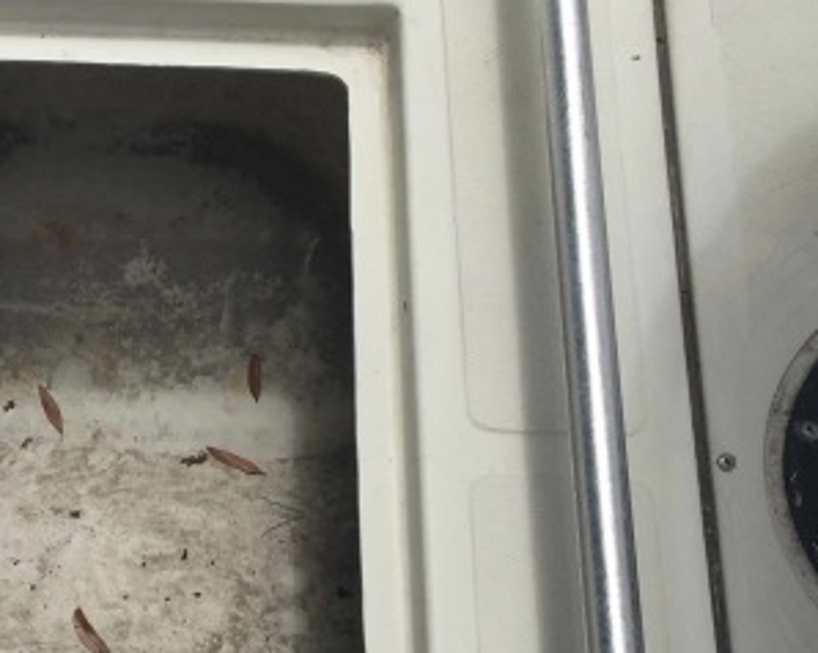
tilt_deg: -69.4
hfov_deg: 24.1
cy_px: 359
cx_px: 19
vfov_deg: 20.1
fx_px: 1839
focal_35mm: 76
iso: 32
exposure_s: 1/2639
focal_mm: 4.15
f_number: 2.2
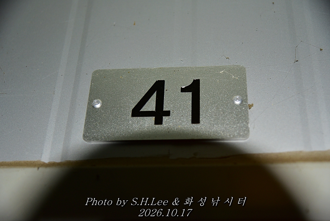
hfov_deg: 36.2
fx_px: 504
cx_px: 165
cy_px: 110
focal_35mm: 55
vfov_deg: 24.7
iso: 800
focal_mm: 55
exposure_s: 1/60
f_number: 4
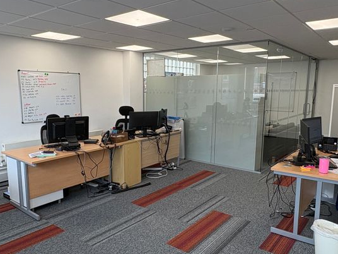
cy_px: 134
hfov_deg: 61.6
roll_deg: -0.4
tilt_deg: -8.0
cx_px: 159
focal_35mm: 29
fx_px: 283
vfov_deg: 48.2
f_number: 2.2
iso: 80
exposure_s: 1/111
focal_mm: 2.22
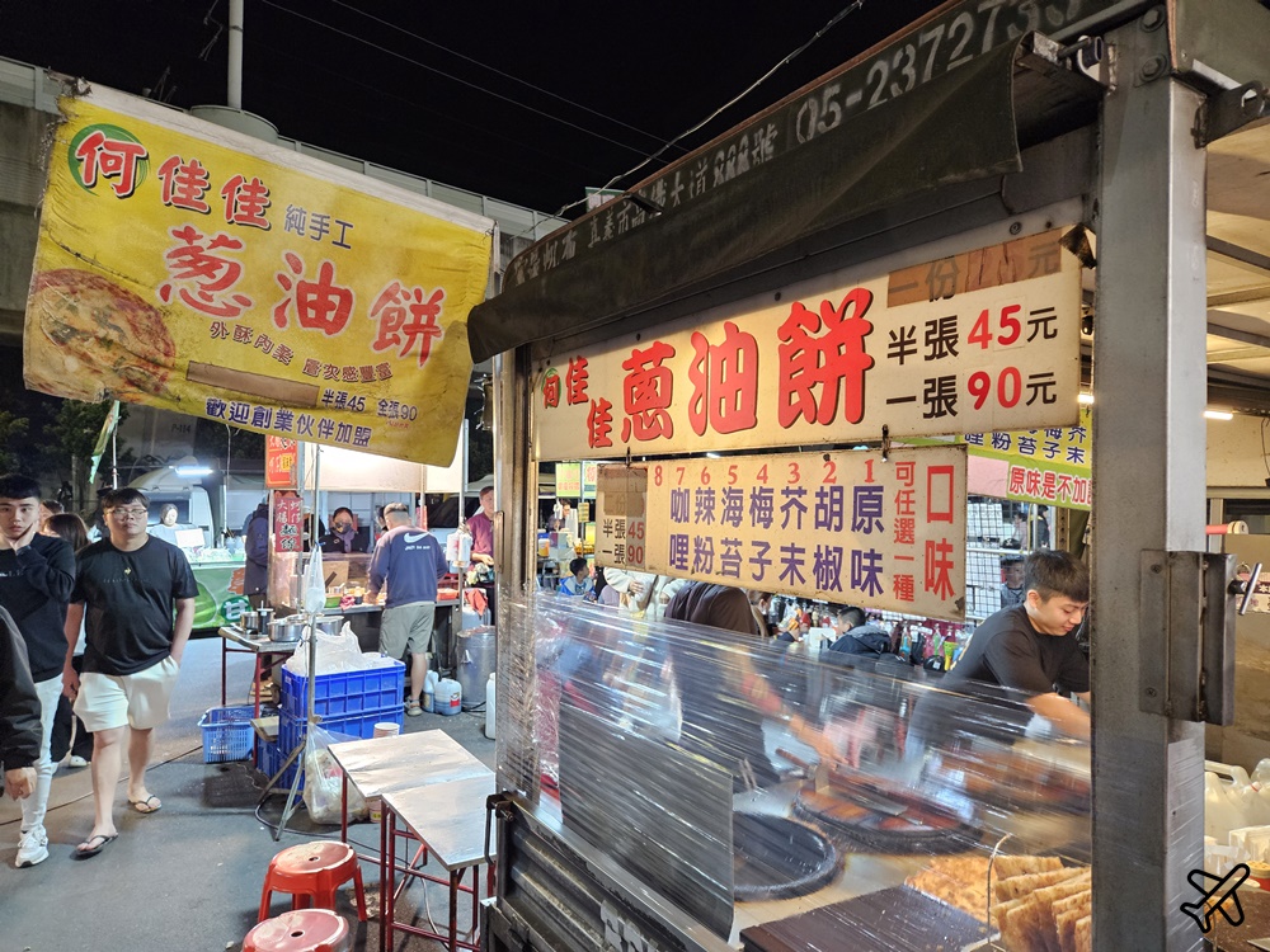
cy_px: 476
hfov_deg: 73.9
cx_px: 635
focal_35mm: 23
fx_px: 844
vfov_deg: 58.9
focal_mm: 5.4
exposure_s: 1/120
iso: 640
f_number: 1.8
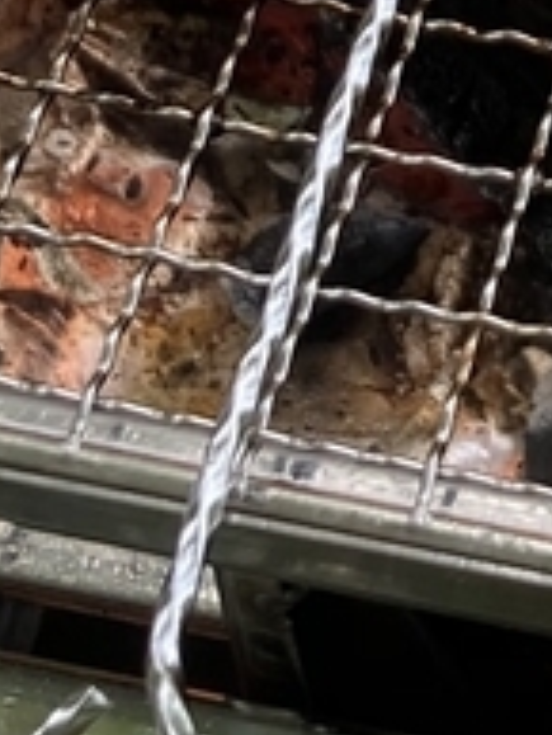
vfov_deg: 10.8
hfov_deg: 8.4
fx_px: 3695
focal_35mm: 174
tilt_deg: -49.3
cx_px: 826
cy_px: -503
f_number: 1.8
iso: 20
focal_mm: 3.99
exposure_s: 1/183
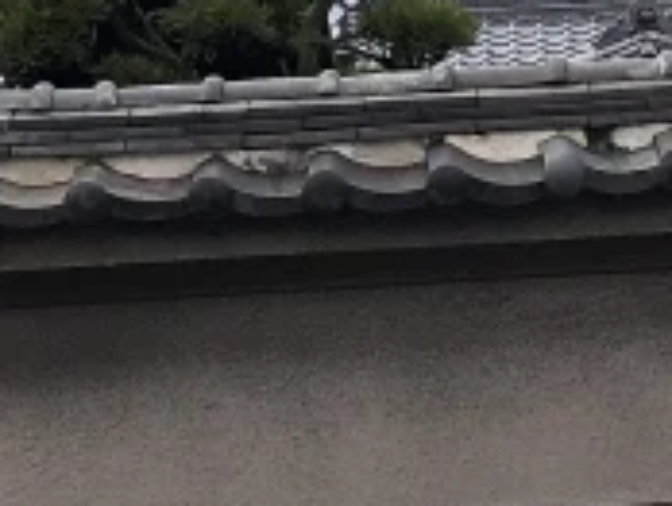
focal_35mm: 193
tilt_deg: +9.5
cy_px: -216
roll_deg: +4.1
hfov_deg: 10.0
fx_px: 3752
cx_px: 854
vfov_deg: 7.6
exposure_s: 1/1656
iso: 20
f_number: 1.8
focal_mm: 4
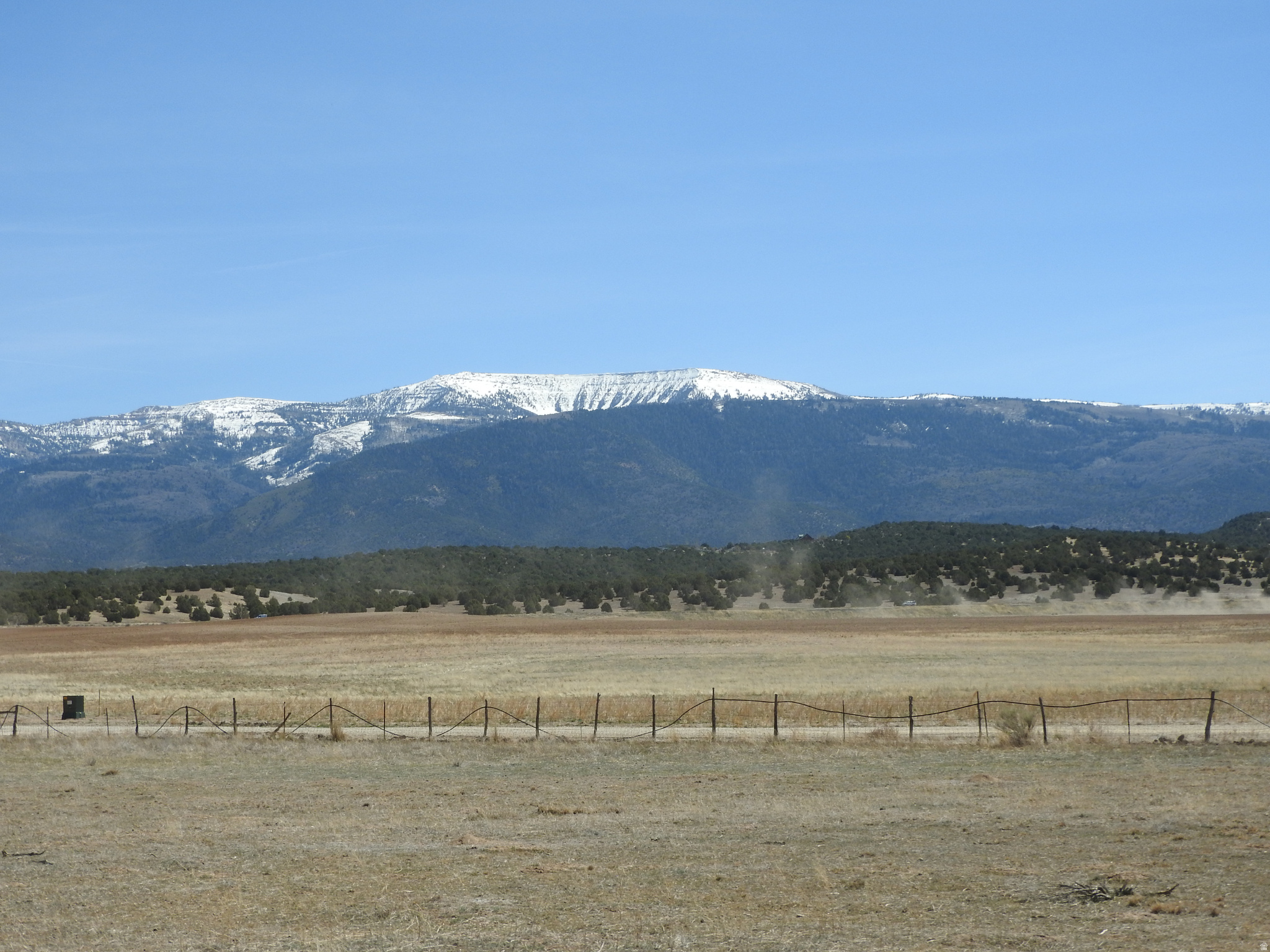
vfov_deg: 18.4
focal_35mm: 80
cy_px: 476
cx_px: 635
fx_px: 2935
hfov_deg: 24.4
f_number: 4.5
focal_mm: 14.3
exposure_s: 1/1250
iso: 100
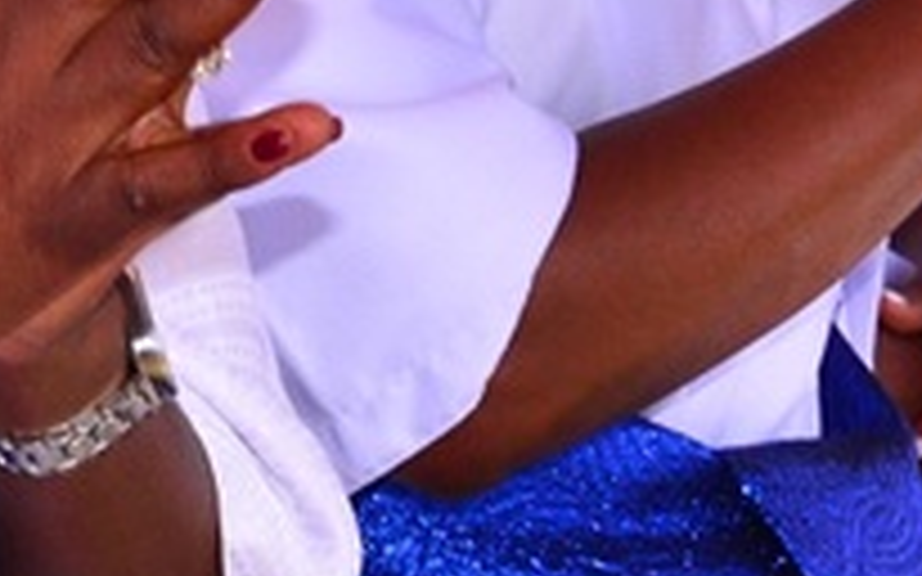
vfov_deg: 7.0
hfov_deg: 11.6
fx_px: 4497
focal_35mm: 179
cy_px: -747
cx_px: 0
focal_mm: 24
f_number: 13
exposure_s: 1/250
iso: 500
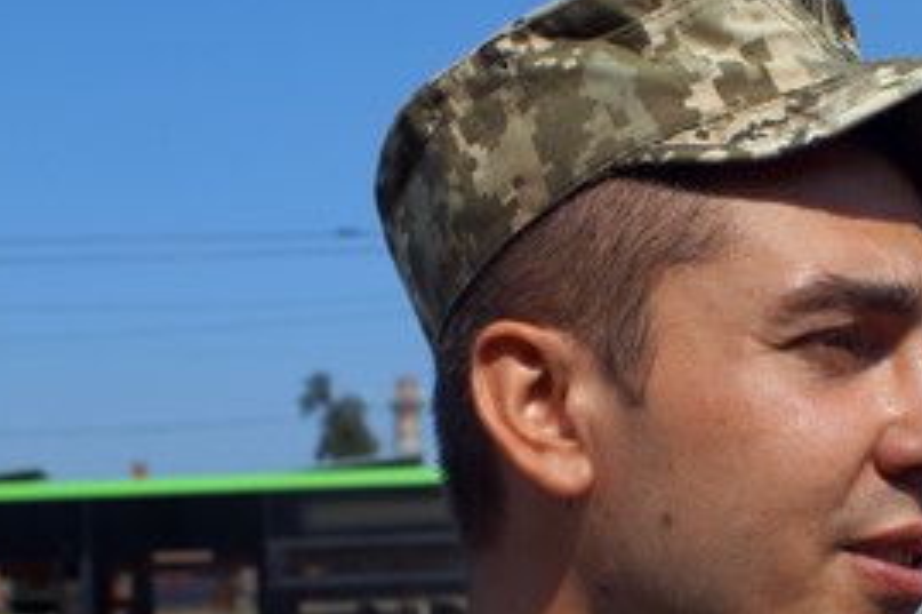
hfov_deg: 25.8
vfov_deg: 17.3
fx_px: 1996
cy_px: 537
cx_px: 662
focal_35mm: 78
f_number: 5
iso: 100
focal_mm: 20
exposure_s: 1/1000
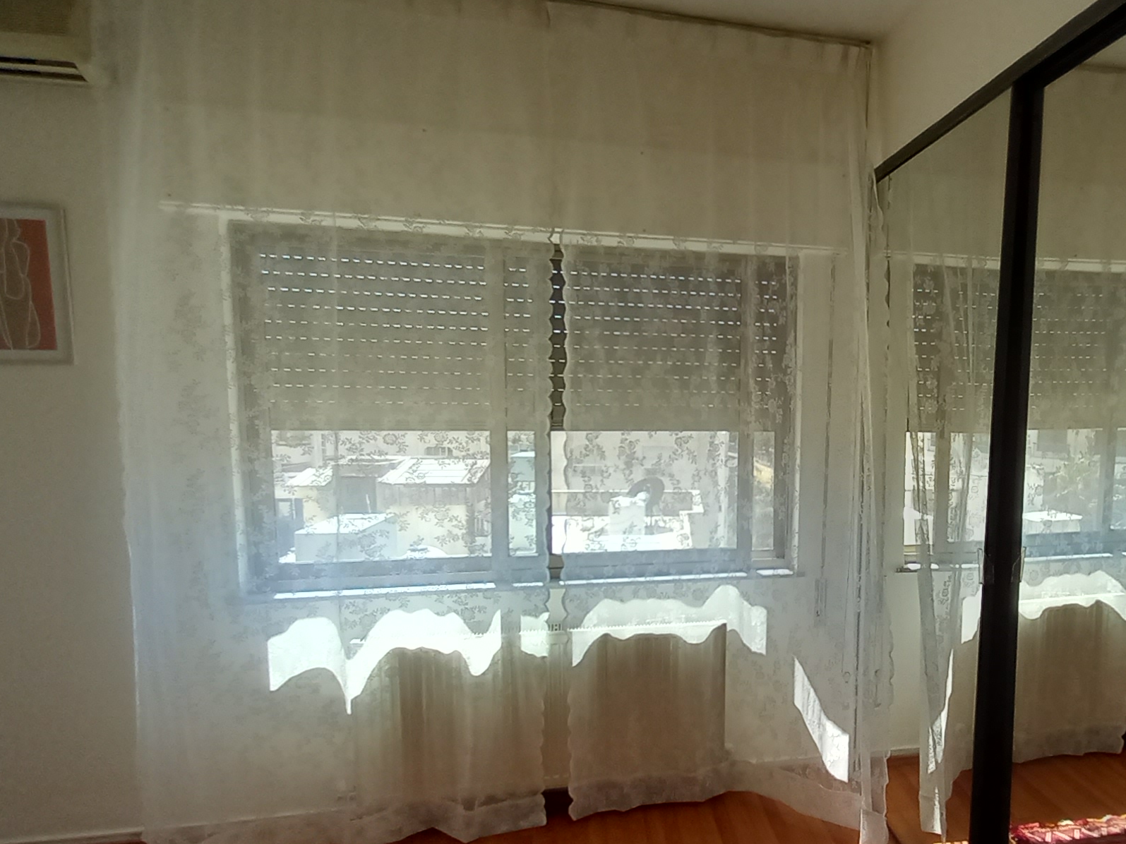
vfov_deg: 63.0
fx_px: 683
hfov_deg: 76.6
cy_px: 495
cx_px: 746
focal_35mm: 21
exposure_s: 1/107
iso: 40
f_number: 2.2
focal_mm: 1.13
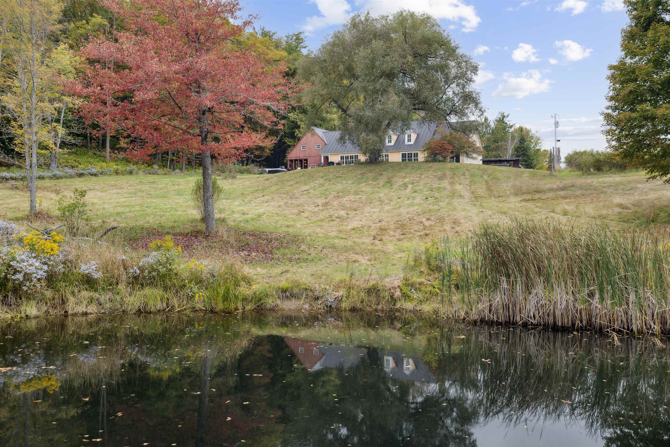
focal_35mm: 35
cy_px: 224
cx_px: 335
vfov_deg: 37.9
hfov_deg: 54.4
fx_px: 651
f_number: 8
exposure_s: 1/80
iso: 250
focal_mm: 35
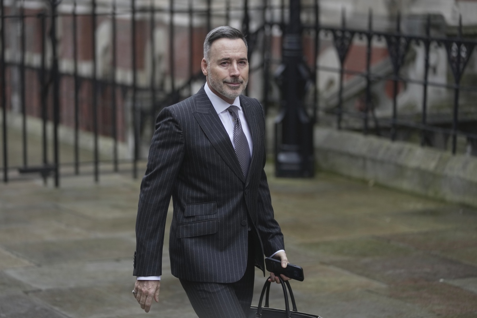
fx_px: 1683
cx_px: 238
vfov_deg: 10.8
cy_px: 159
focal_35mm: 127
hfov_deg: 16.1
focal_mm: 127
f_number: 2.8
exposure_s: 1/1000
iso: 800
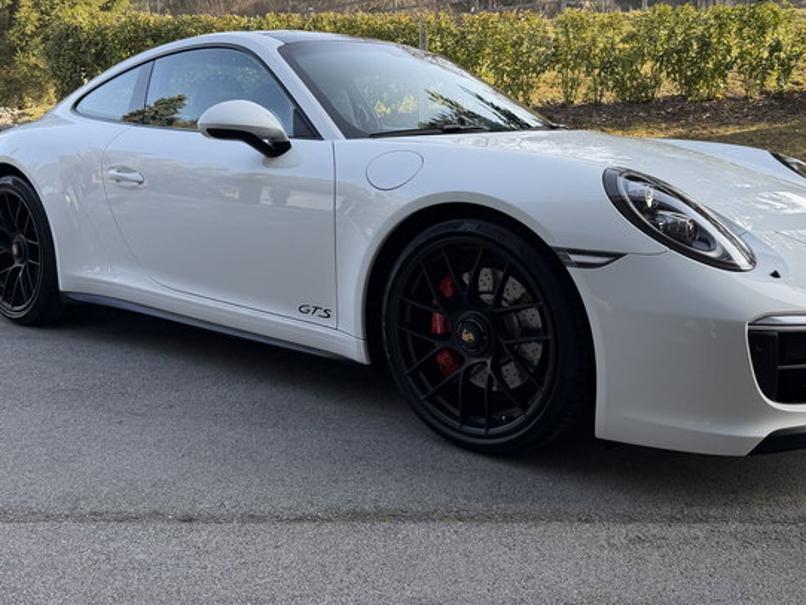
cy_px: 224
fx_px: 792
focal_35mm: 34
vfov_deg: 41.5
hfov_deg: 53.8
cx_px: 457
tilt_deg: -7.4
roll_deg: -0.3
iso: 100
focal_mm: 6.76
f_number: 1.78
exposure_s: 1/735
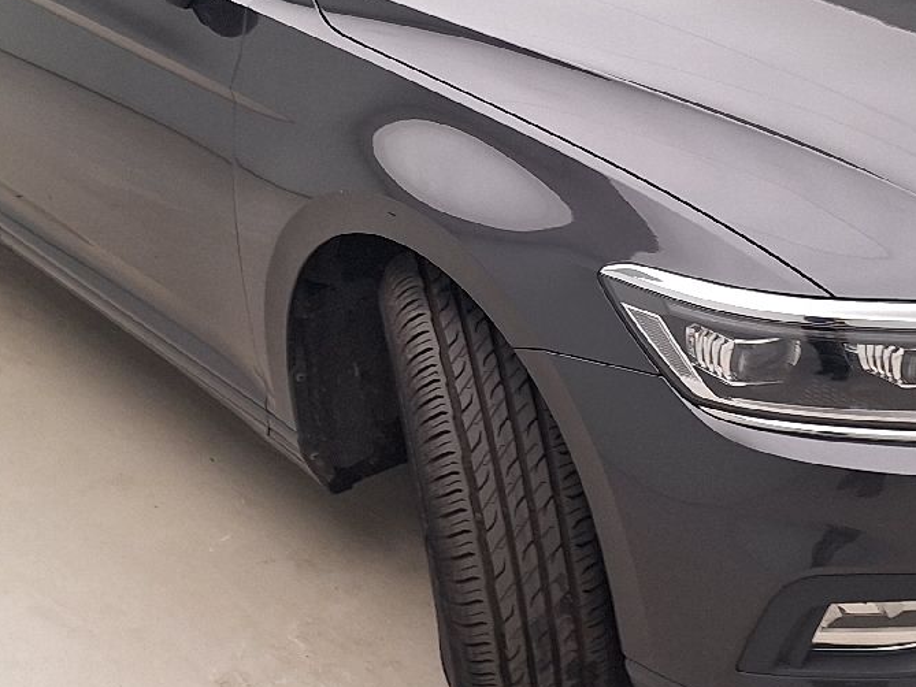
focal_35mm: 66
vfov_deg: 22.3
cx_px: 604
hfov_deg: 29.2
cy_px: 311
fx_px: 1747
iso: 50
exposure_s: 1/100
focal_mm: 5.54
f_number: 1.8
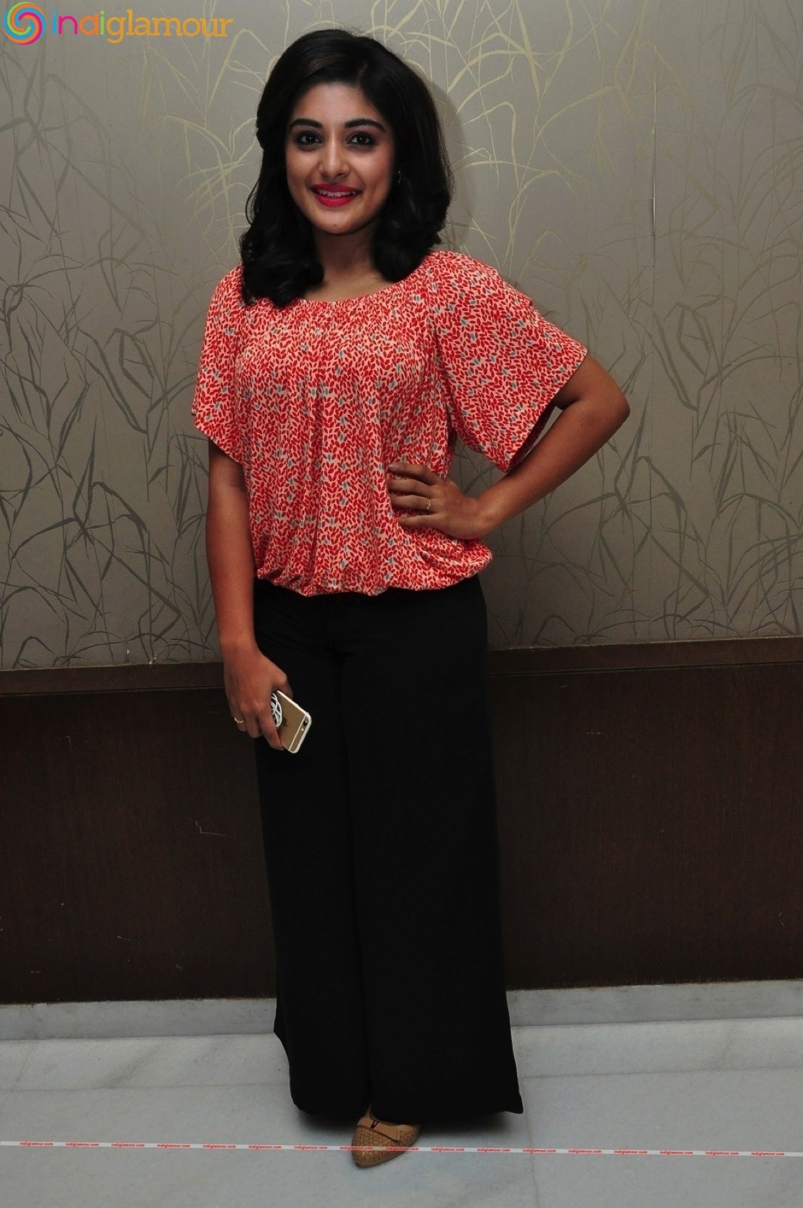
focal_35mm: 33
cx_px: 402
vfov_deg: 57.3
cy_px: 604
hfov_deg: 39.9
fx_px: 1107
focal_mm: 22
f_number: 8
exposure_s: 1/125
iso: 1250
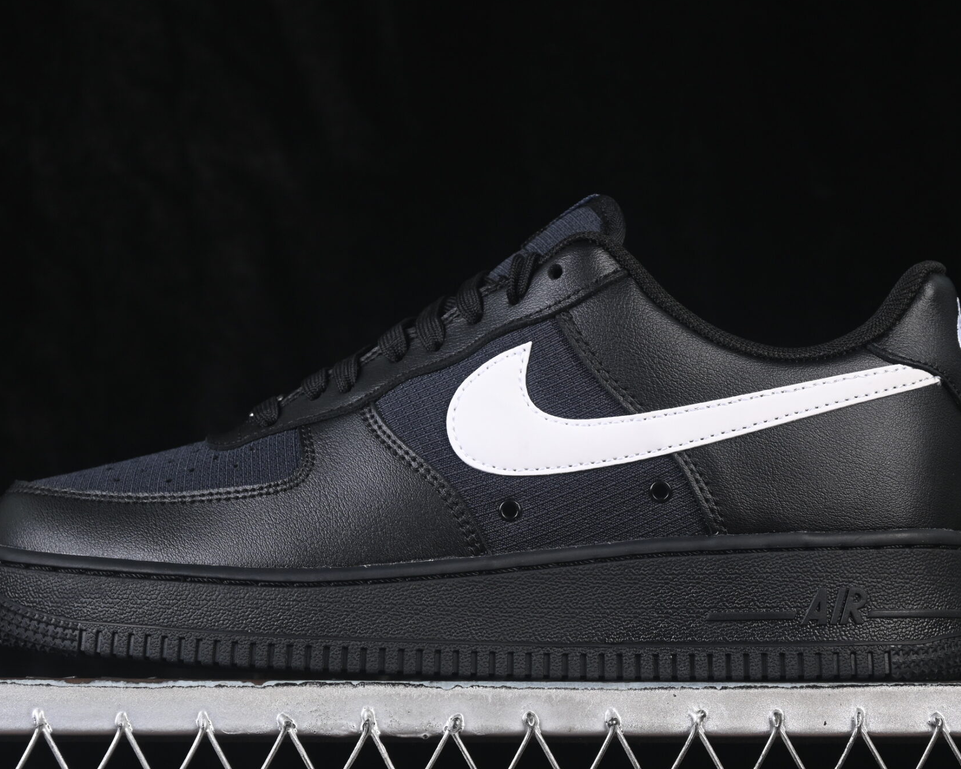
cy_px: 373
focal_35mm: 108
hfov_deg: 17.8
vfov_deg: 14.3
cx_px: 495
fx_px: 3072
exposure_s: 1/60
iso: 160
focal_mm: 50
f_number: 6.3
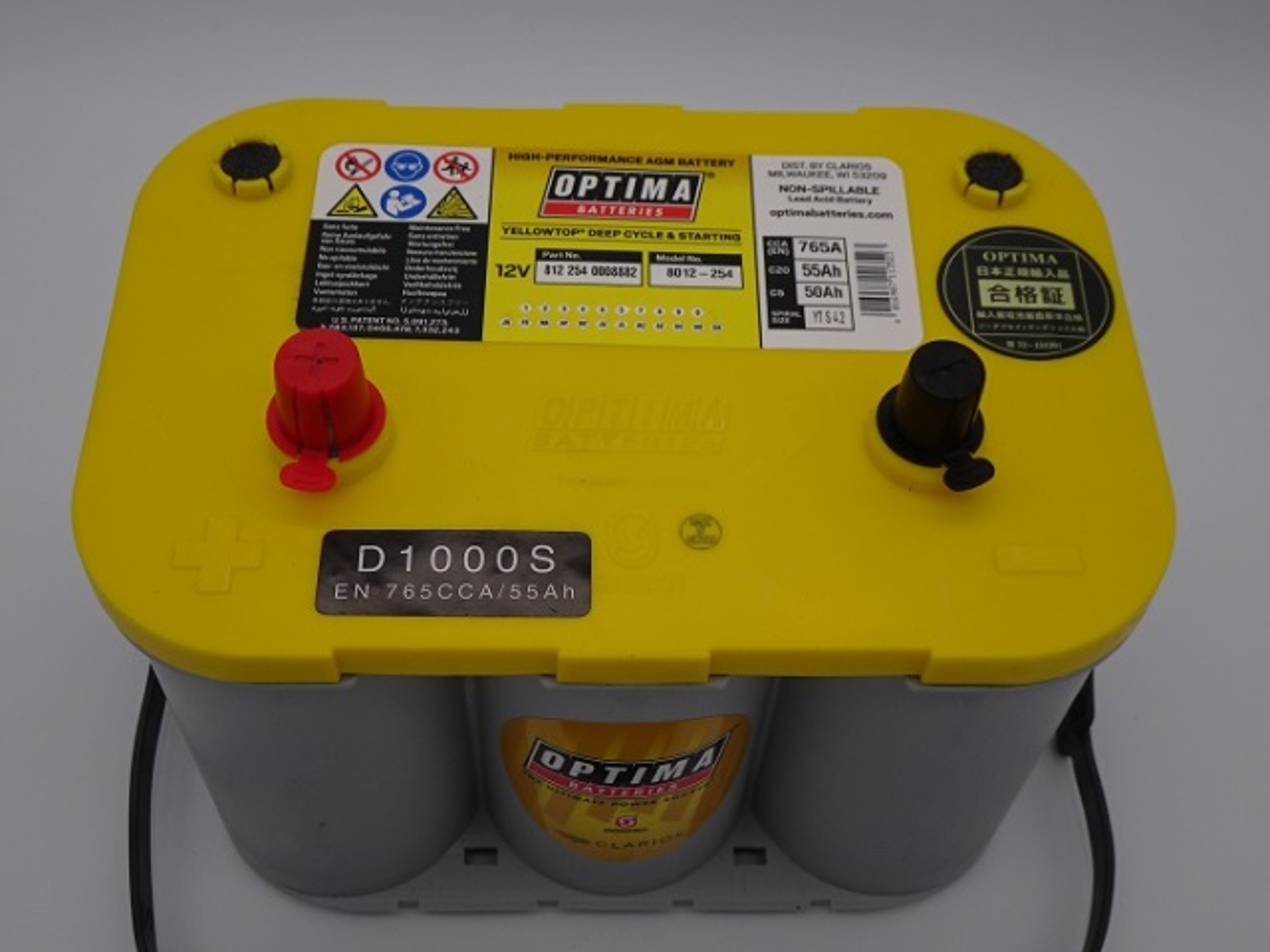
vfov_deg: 33.6
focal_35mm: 43
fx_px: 1578
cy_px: 476
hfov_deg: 43.9
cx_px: 635
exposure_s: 1/100
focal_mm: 7.3
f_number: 4
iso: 80
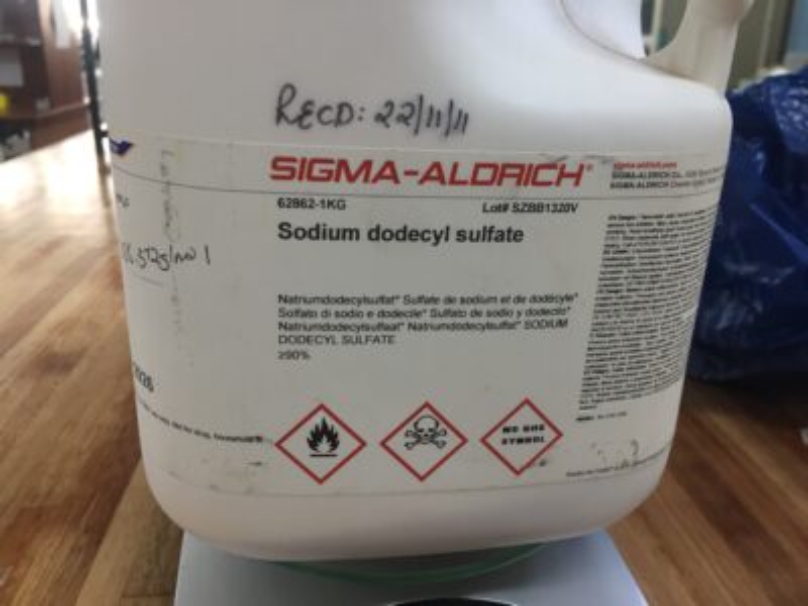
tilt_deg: -19.5
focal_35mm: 29
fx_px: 677
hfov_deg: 61.7
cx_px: 404
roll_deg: -2.1
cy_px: 303
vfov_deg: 48.2
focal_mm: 4.15
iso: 100
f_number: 2.2
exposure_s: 1/33
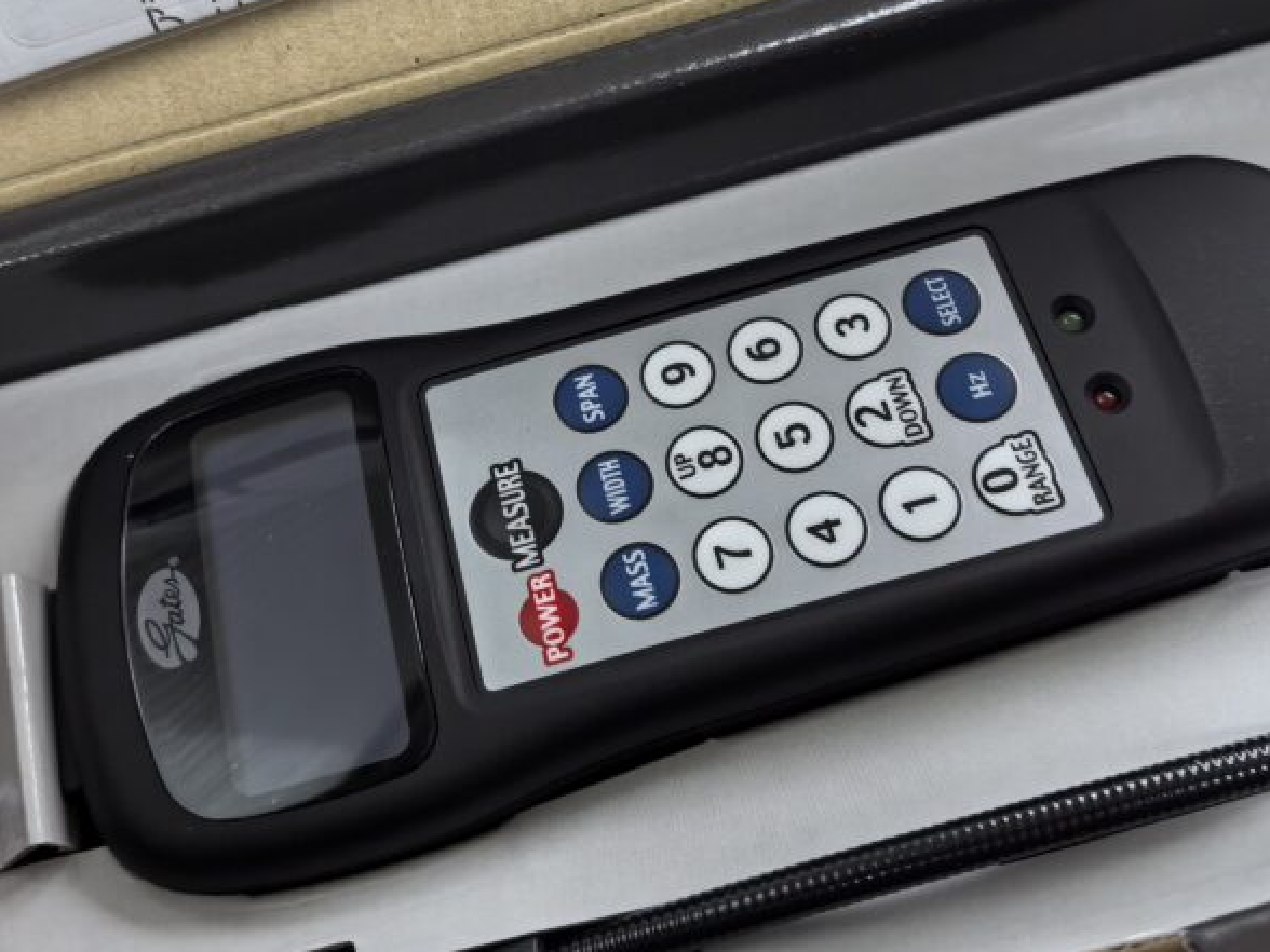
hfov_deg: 40.4
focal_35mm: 47
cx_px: 583
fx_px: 1724
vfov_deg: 30.4
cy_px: 244
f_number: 2
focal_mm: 6.98
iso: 250
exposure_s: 1/50
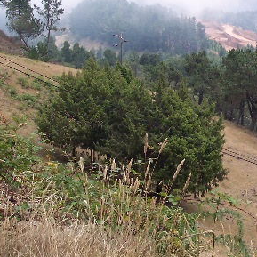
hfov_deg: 18.1
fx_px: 781
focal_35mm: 93
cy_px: 22
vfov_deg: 18.4
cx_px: 276
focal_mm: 8
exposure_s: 1/500
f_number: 4.8
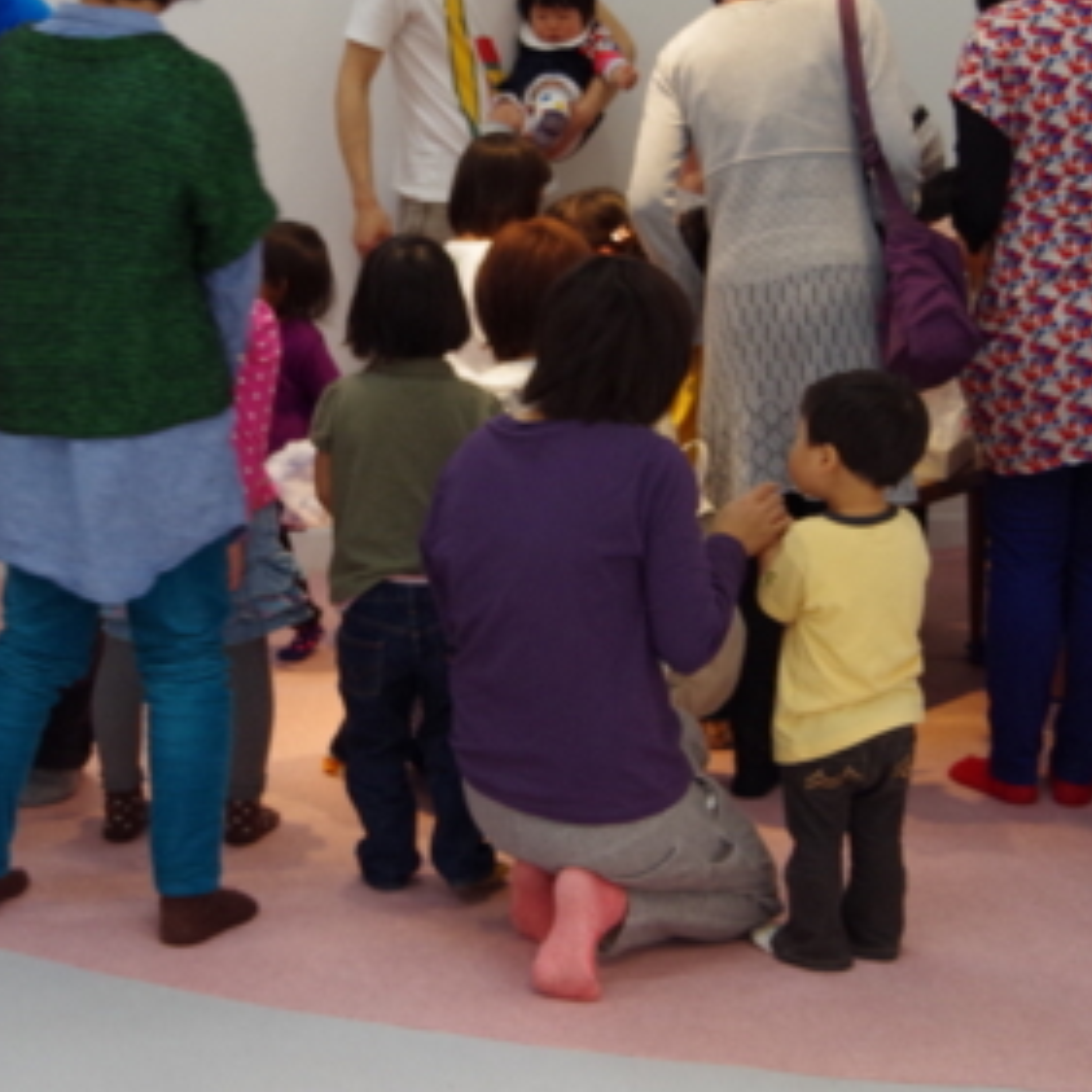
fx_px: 3105
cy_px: 583
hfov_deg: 19.9
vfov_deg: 19.9
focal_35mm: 87
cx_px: 501
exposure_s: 1/50
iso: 800
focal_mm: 24
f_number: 4
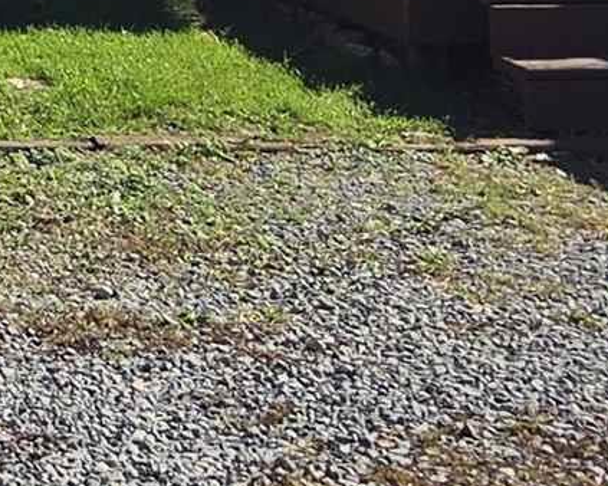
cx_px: -499
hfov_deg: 11.0
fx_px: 2932
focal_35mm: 163
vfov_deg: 9.0
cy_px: -460
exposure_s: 1/4273
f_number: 1.8
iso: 80
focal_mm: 5.4
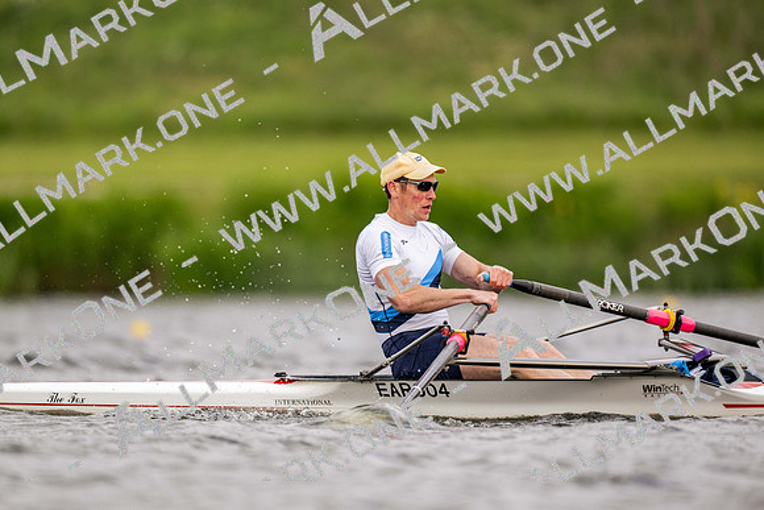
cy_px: 255
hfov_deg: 3.4
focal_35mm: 600
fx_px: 12736
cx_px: 382
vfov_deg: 2.3
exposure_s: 1/2500
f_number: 4
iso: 720
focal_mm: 600
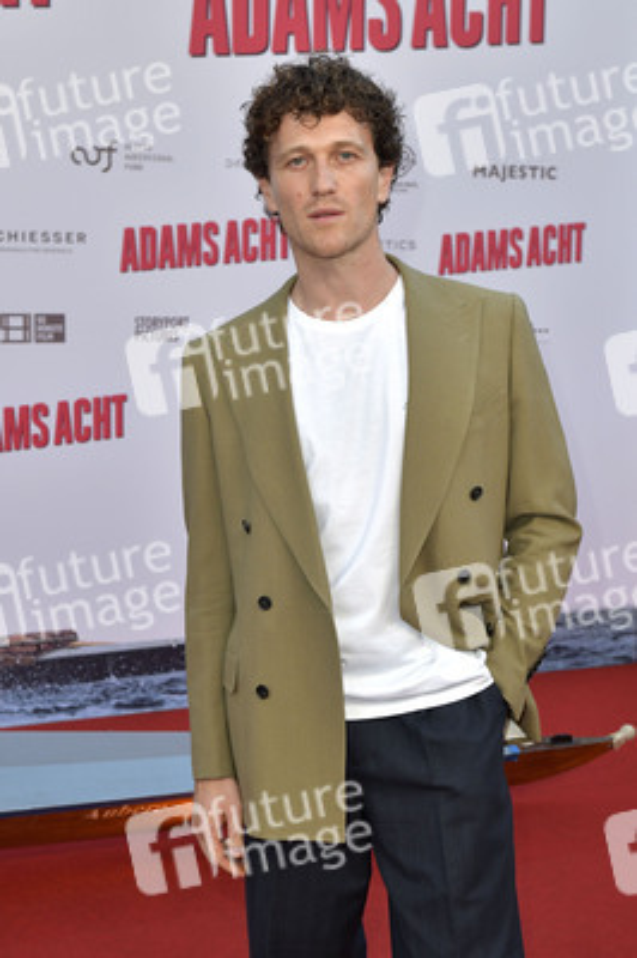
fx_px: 1382
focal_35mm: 52
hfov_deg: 25.9
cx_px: 318
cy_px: 479
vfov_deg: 38.2
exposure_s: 1/250
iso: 1250
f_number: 6.3
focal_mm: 52
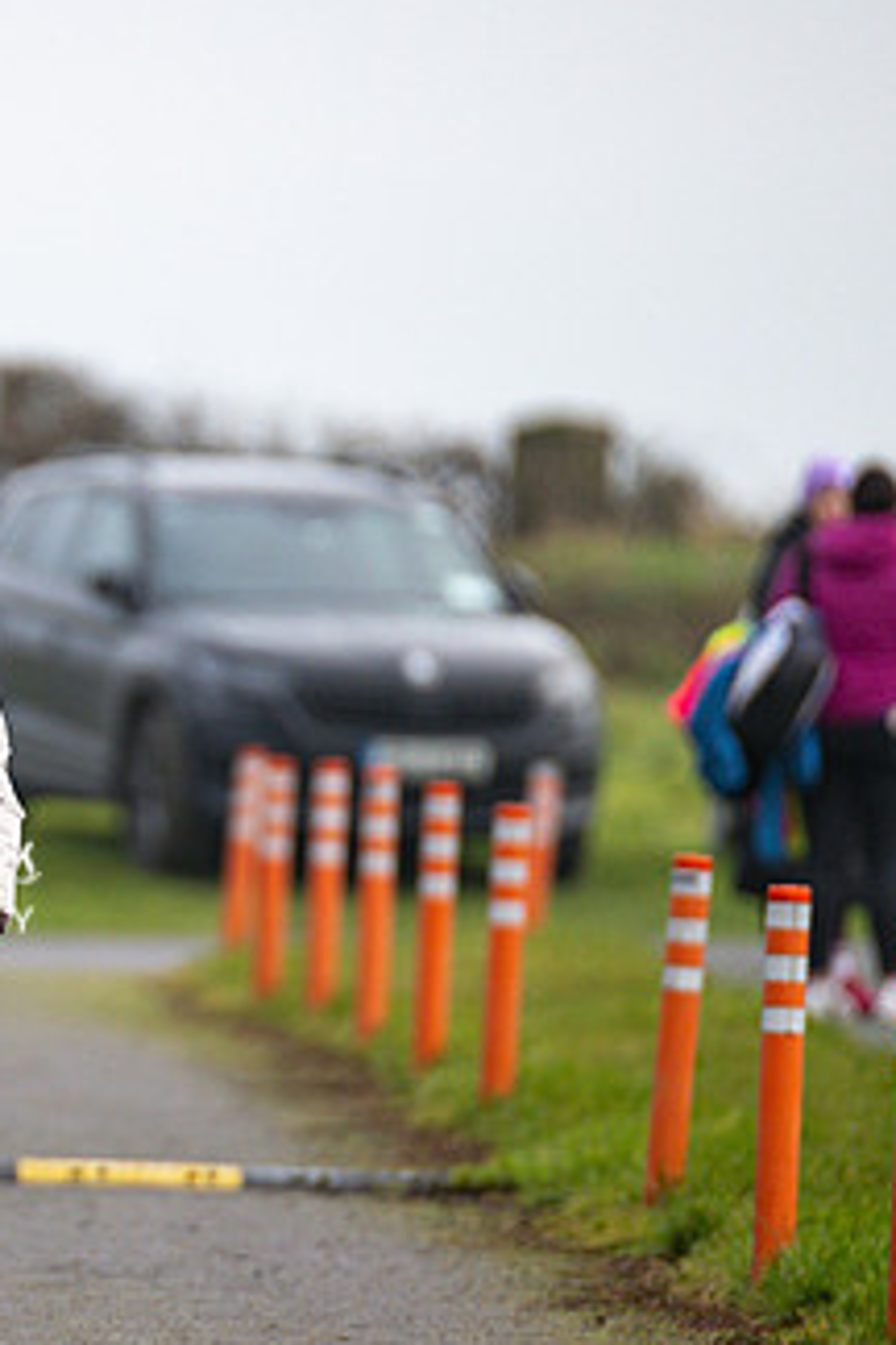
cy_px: 789
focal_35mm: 806
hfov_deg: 1.7
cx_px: -241
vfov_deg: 2.6
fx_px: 30088
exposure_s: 1/1600
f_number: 2.8
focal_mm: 300
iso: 400
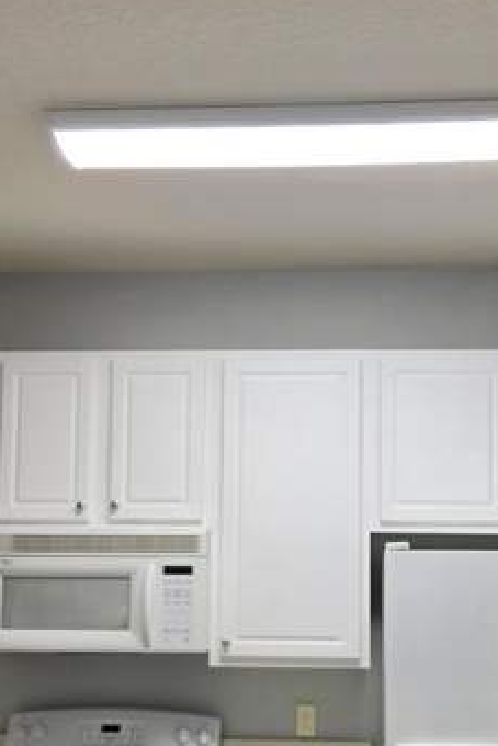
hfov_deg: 29.8
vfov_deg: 43.0
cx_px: 312
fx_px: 933
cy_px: 500
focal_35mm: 45
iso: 50
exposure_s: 1/120
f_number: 1.8
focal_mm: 5.4
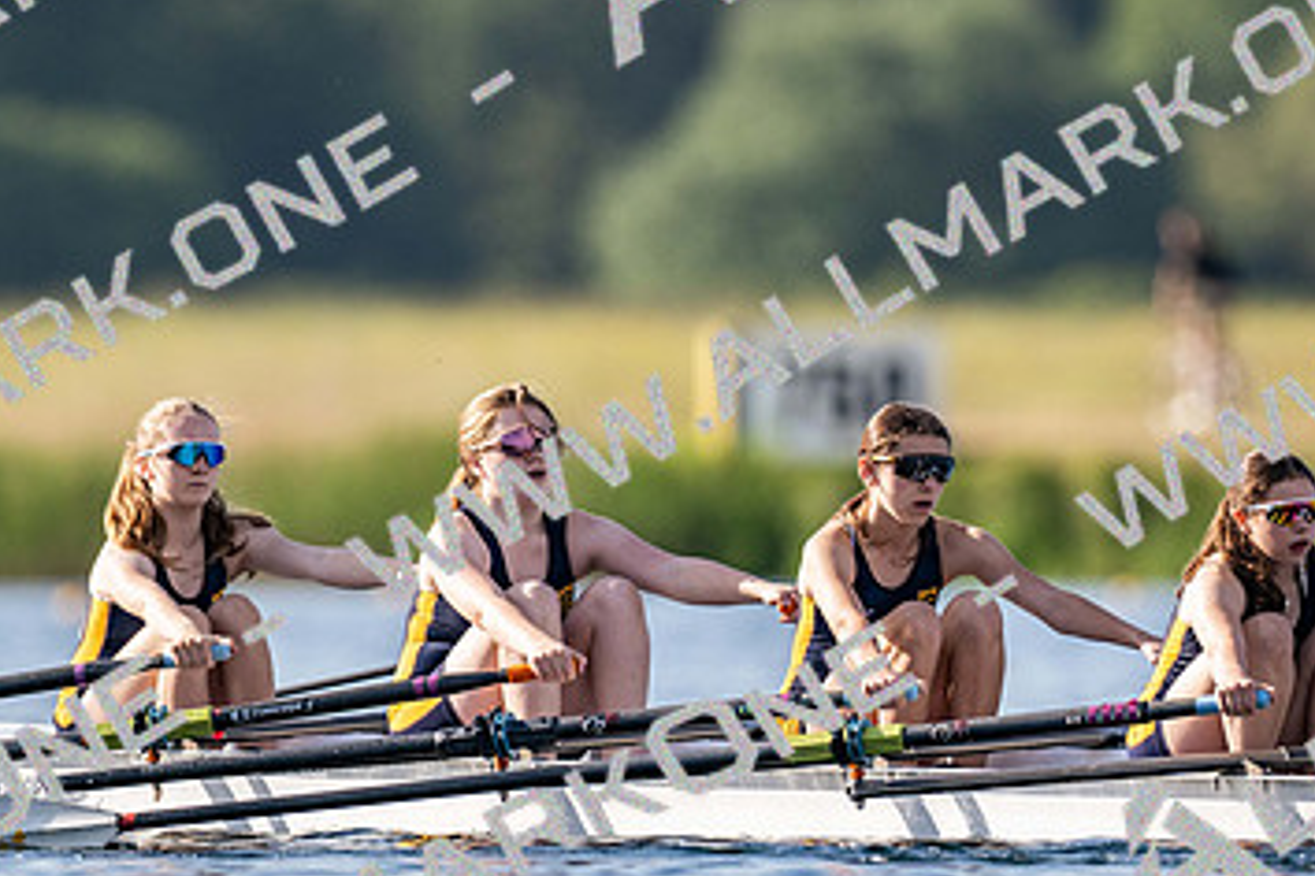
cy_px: 611
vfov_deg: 1.4
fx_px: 35867
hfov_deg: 2.1
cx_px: 806
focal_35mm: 982
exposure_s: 1/2500
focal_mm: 600
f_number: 5
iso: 400
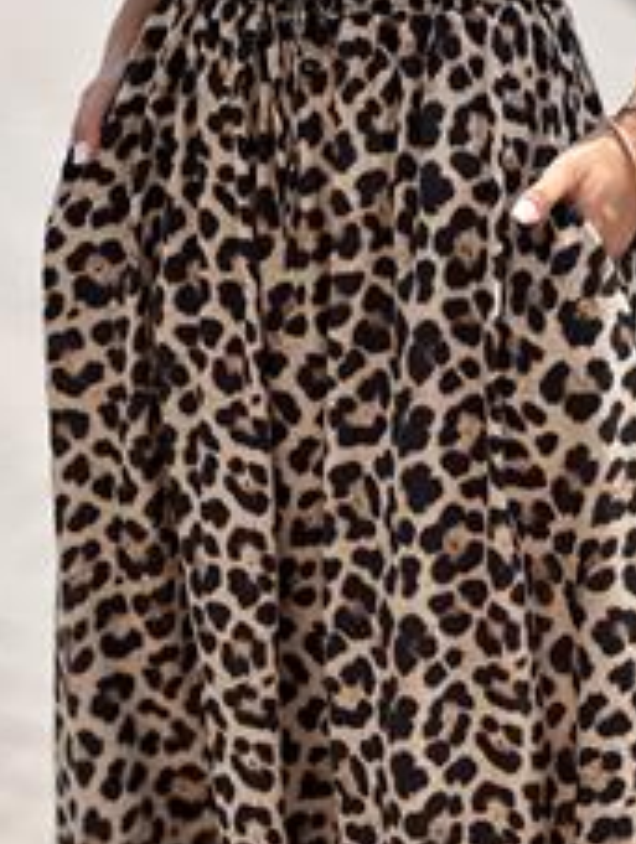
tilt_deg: -19.4
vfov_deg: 14.0
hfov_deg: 10.6
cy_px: 667
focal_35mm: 140
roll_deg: +1.4
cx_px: 439
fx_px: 3420
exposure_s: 1/384
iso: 32
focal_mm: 9
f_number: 2.8
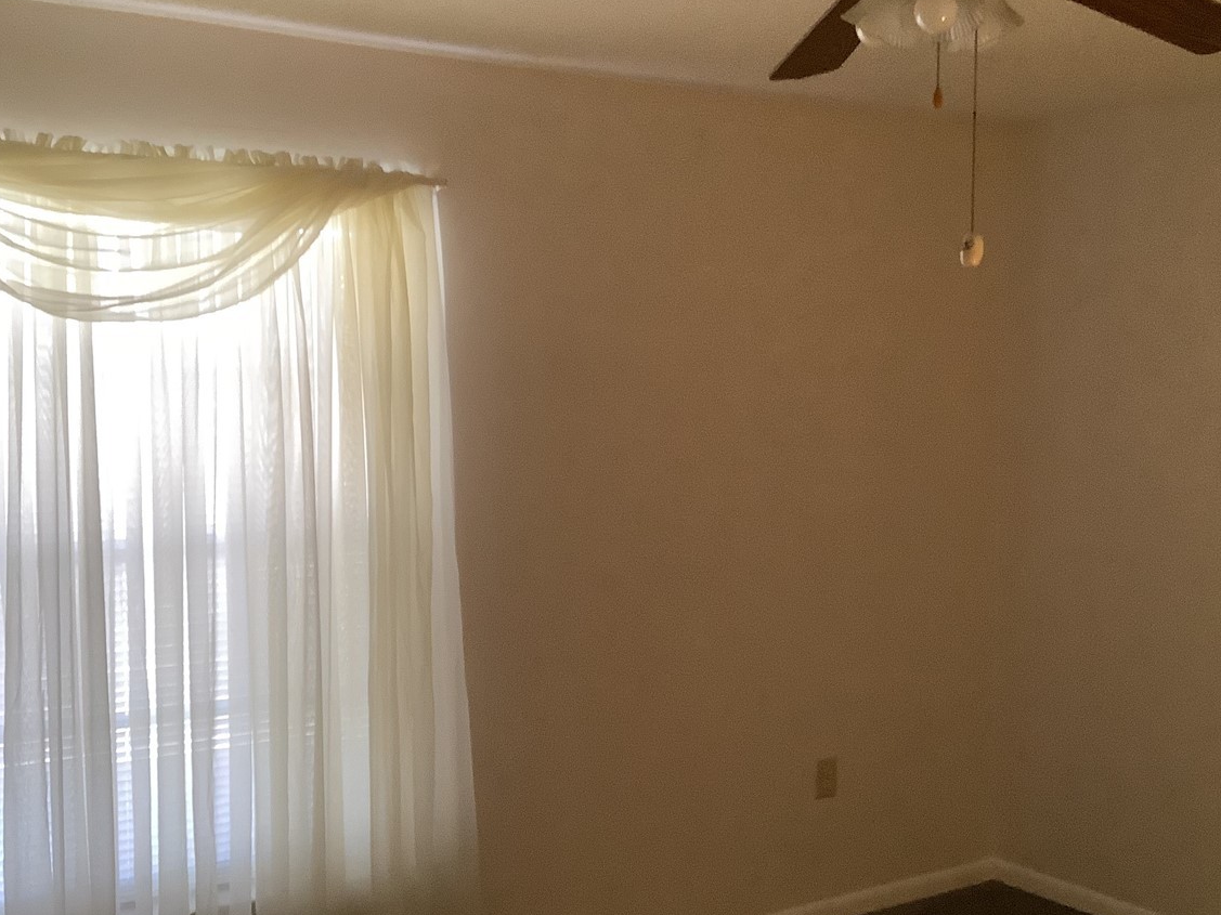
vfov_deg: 32.9
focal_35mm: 44
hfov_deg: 42.9
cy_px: 484
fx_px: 1552
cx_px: 666
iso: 250
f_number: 2.4
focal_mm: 3.3
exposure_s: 1/40
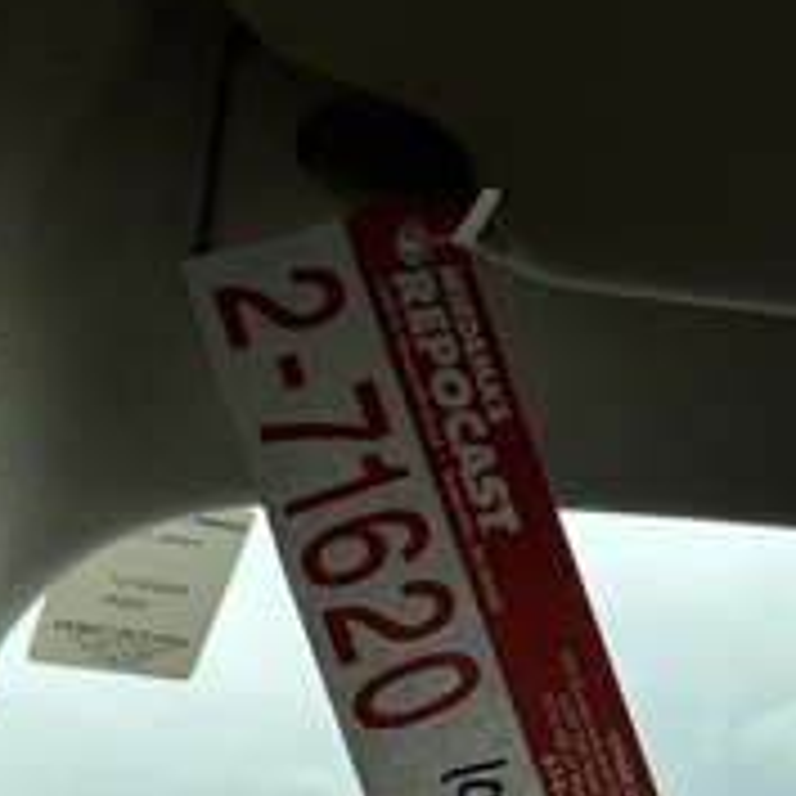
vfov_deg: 30.0
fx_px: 1457
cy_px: 612
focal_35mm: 56
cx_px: 441
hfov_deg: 30.5
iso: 25
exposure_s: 1/1076
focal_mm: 3
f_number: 1.8
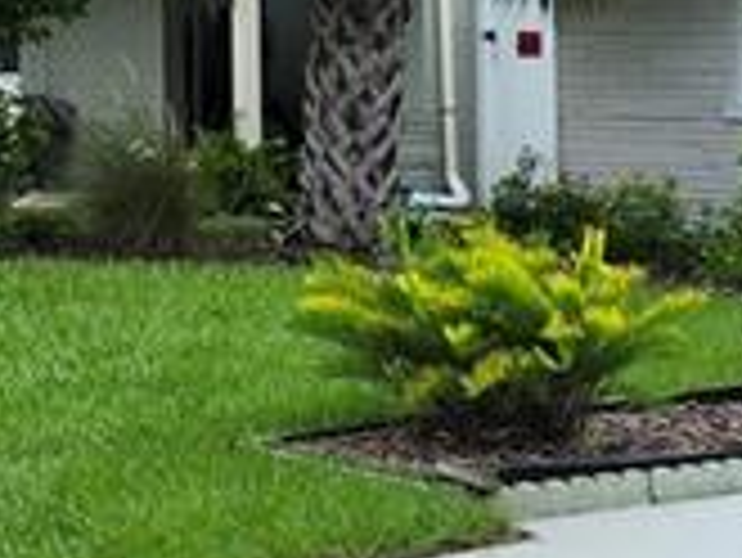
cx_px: 1421
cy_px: 598
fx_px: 3067
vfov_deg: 10.3
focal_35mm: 143
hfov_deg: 12.4
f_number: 1.8
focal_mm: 5.54
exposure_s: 1/1571
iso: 25
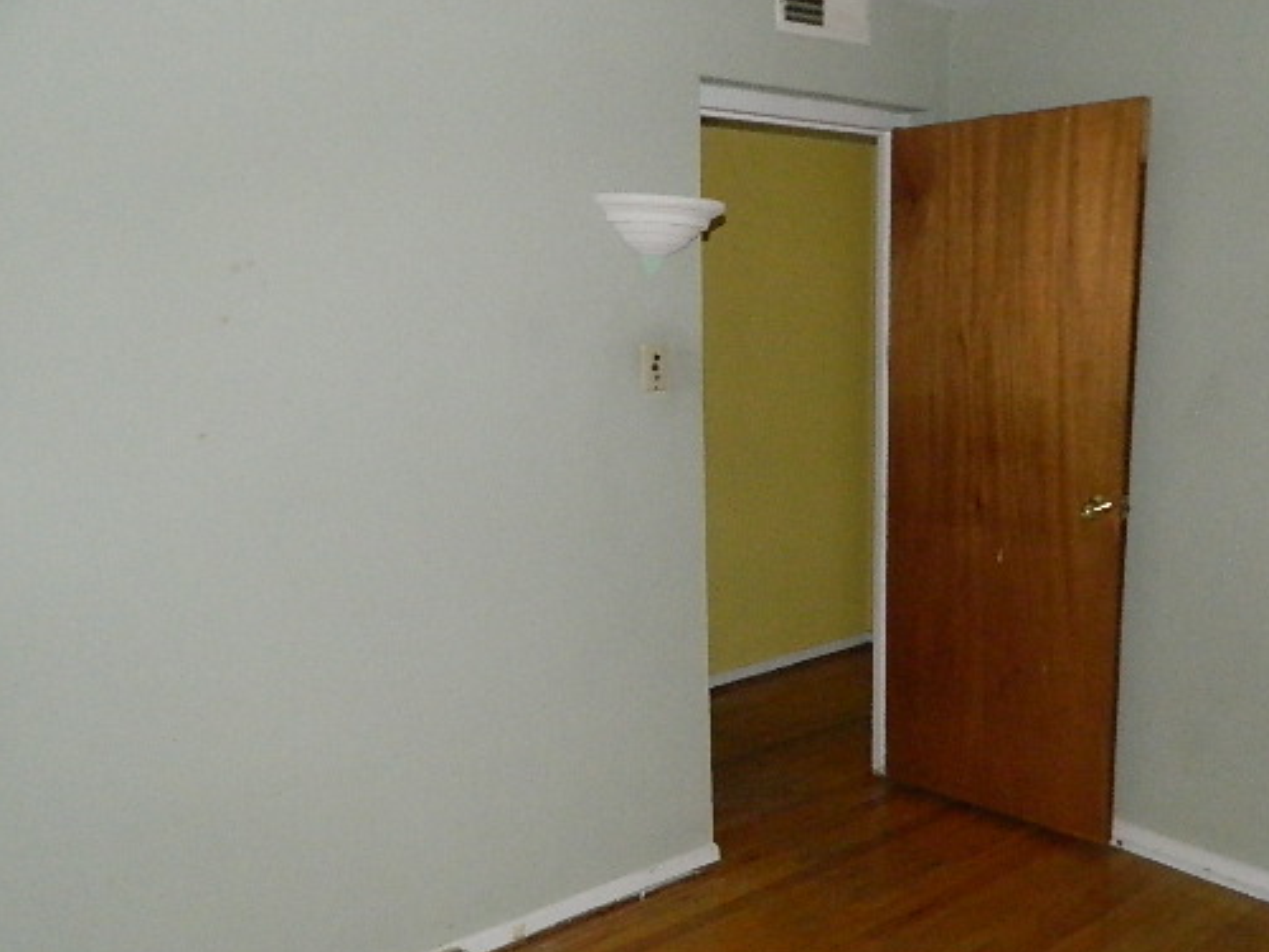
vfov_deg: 44.0
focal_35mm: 32
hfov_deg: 56.5
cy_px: 559
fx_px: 1173
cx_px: 749
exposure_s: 1/30
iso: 800
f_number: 8.7
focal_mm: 4.5
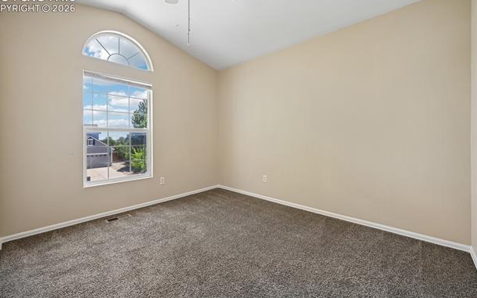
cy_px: 136
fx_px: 195
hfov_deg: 101.4
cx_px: 231
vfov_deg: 74.6
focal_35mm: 15
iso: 180
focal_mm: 14
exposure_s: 1/15
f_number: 10
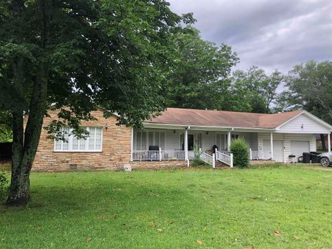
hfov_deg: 61.7
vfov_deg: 48.2
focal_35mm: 29
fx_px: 278
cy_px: 121
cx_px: 161
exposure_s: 1/552
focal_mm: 3.99
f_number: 1.8
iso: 20
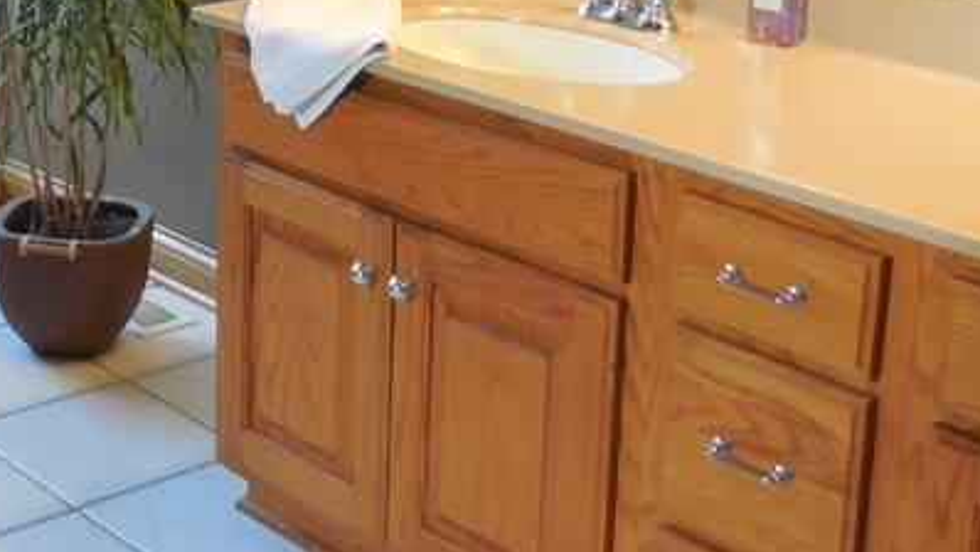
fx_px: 1819
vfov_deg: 16.7
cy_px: -71
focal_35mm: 70
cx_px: 126
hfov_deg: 29.1
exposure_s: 1/30
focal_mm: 4.5
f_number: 3.1
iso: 320
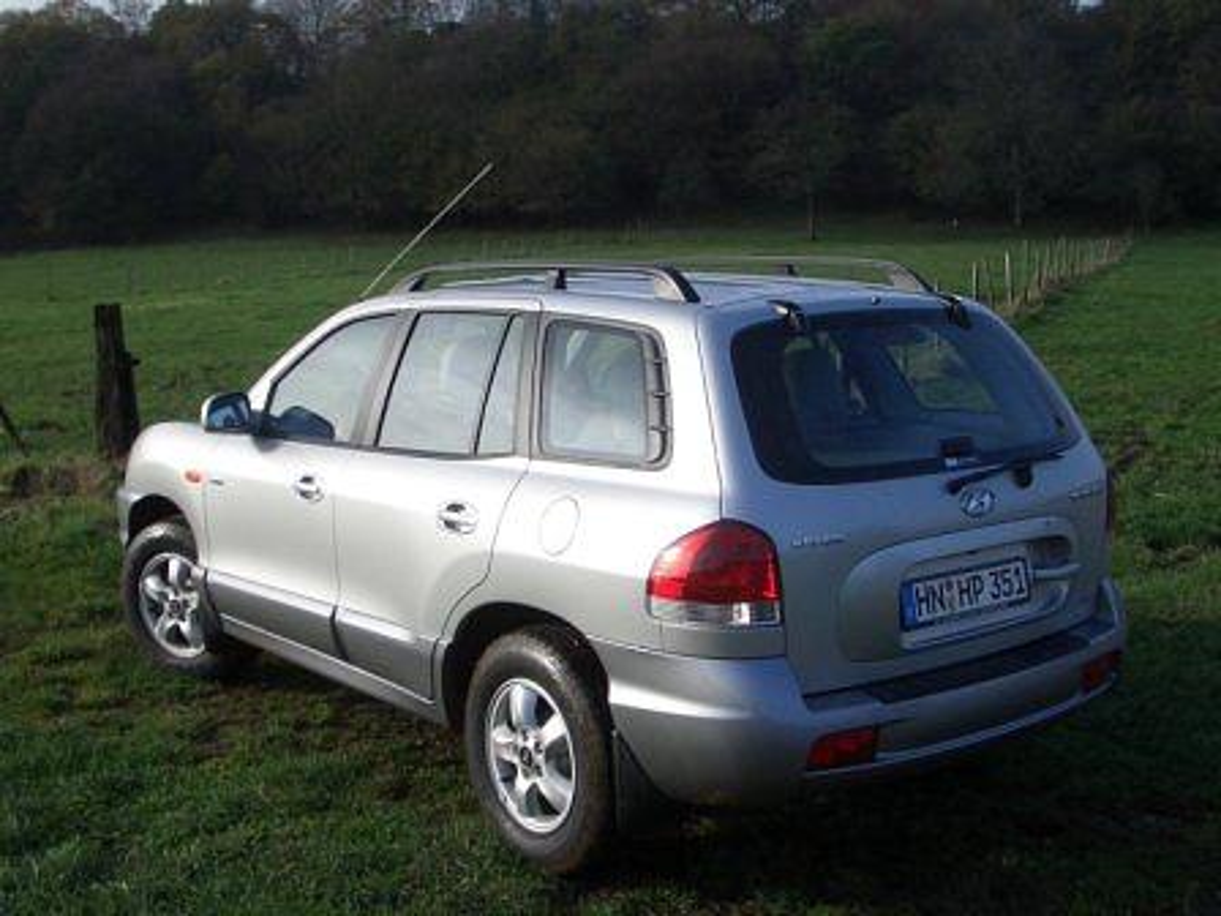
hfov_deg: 52.6
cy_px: 458
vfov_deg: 40.7
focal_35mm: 35
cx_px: 610
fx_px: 1235
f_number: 4.3
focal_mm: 5.8
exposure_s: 1/320
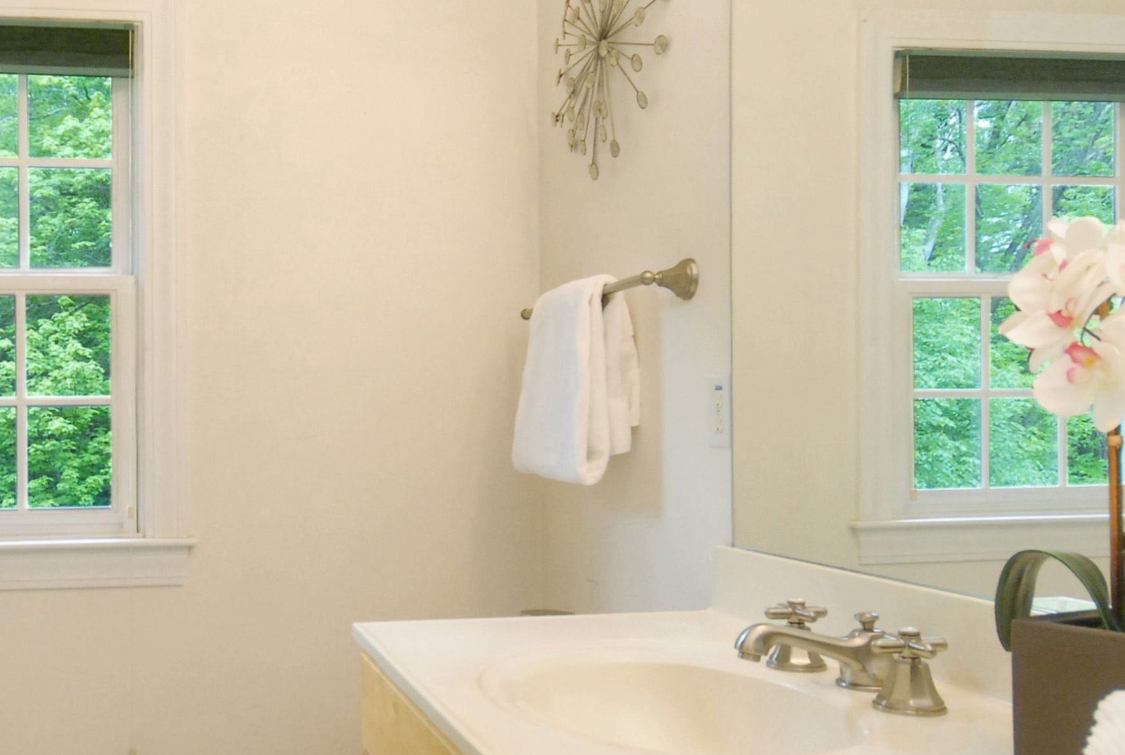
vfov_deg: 39.4
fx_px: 1033
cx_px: 323
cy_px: 533
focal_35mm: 33
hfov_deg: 55.2
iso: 800
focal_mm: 10
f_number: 5.6
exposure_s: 1/60
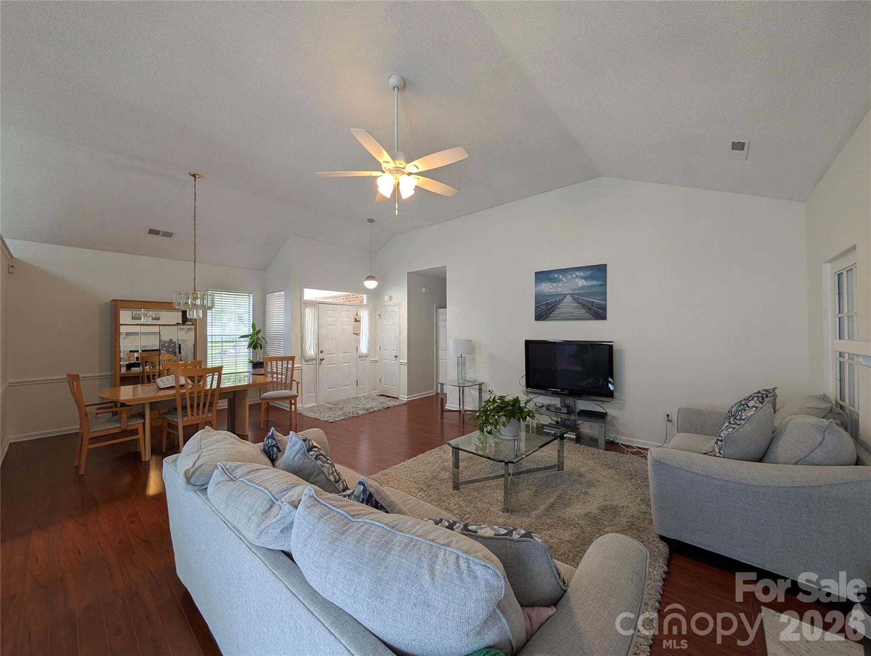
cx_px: 436
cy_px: 328
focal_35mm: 12
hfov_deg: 110.5
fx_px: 302
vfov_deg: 94.6
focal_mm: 2.02
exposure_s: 1/60
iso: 58
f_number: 1.7
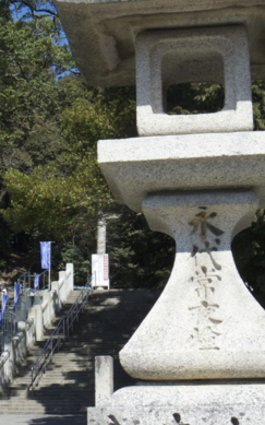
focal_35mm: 85
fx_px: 983
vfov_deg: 24.4
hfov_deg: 15.2
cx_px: 15
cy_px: 233
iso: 125
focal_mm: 7
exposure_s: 1/800
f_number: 4
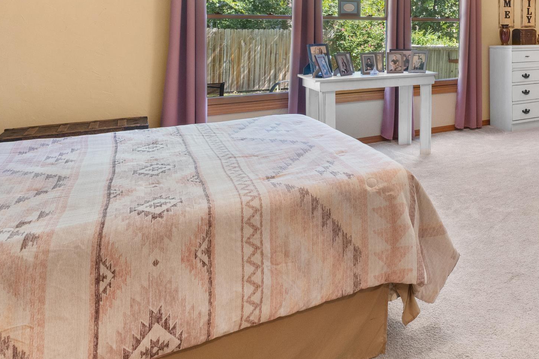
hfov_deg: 52.3
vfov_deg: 39.0
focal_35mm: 31
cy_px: 29
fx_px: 464
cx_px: 494
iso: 500
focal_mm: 10
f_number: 7.1
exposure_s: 1/2.5
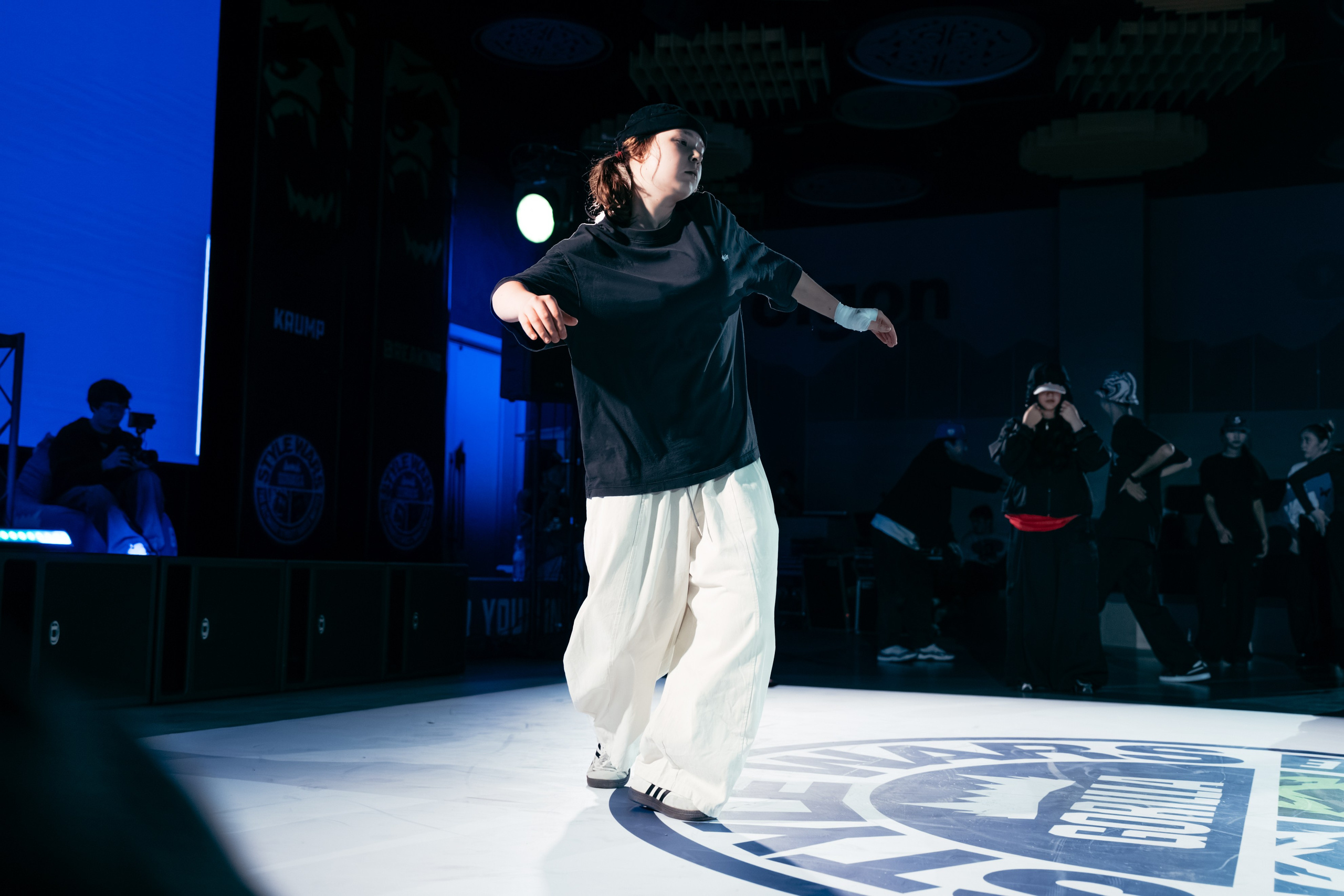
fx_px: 1465
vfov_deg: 34.0
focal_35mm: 39
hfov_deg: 49.3
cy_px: 446
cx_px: 638
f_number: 2.8
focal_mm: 36
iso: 3200
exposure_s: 1/800
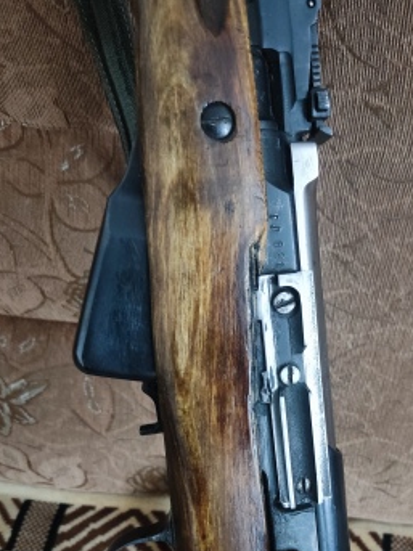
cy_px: 365
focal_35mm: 34
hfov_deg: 41.2
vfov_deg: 53.0
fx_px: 541
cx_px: 278
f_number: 1.79
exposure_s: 1/25
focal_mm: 4.71
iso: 1596
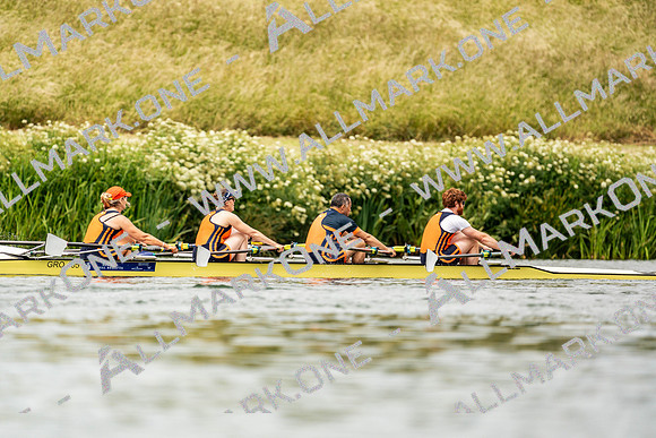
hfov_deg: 3.4
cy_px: 219
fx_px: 10935
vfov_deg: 2.3
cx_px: 328
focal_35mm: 600
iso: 400
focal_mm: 600
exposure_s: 1/2000
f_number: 6.3
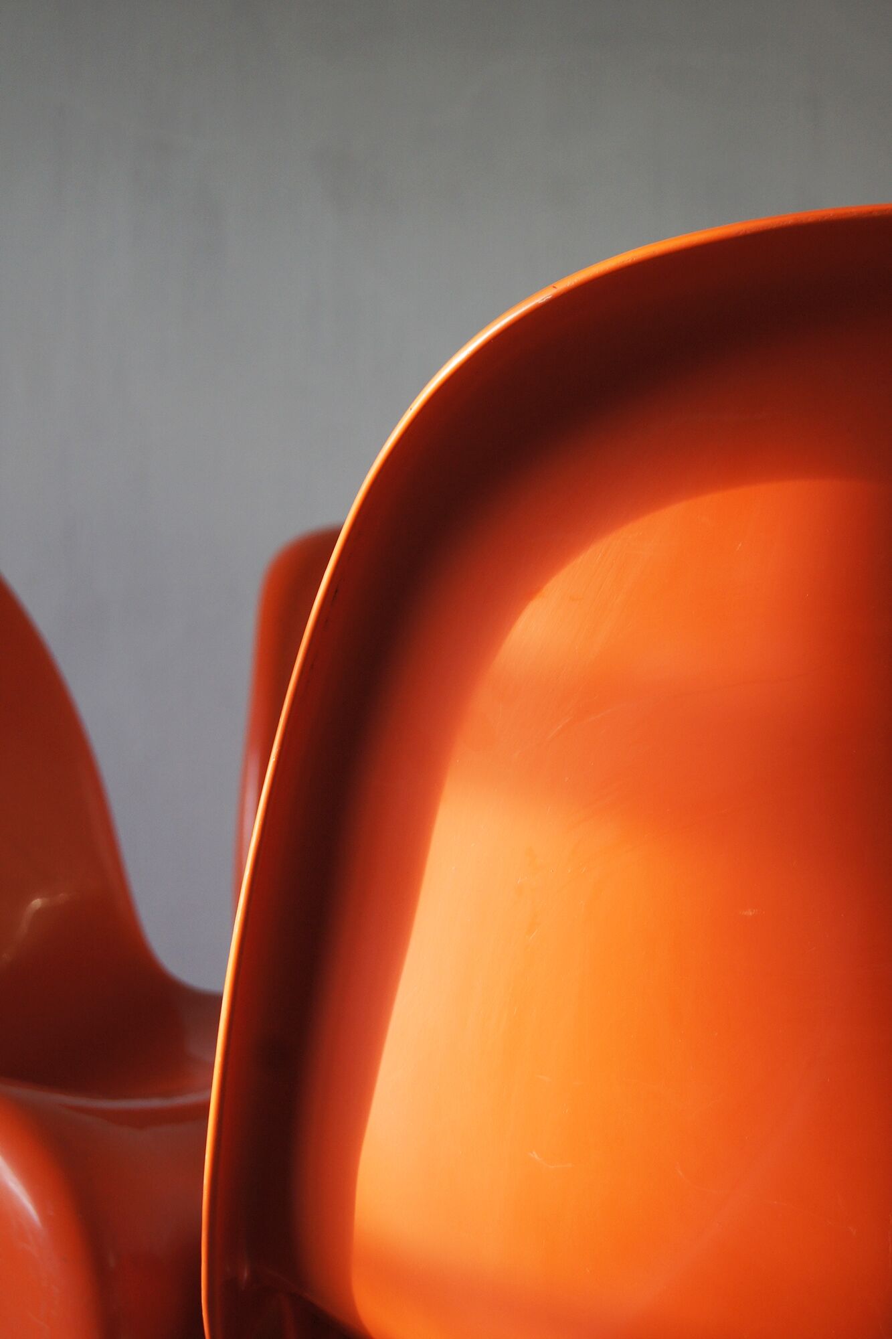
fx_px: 2788
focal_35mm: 75
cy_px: 670
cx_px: 446
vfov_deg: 27.0
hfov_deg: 18.2
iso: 400
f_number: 5.6
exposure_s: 1/80
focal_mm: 50
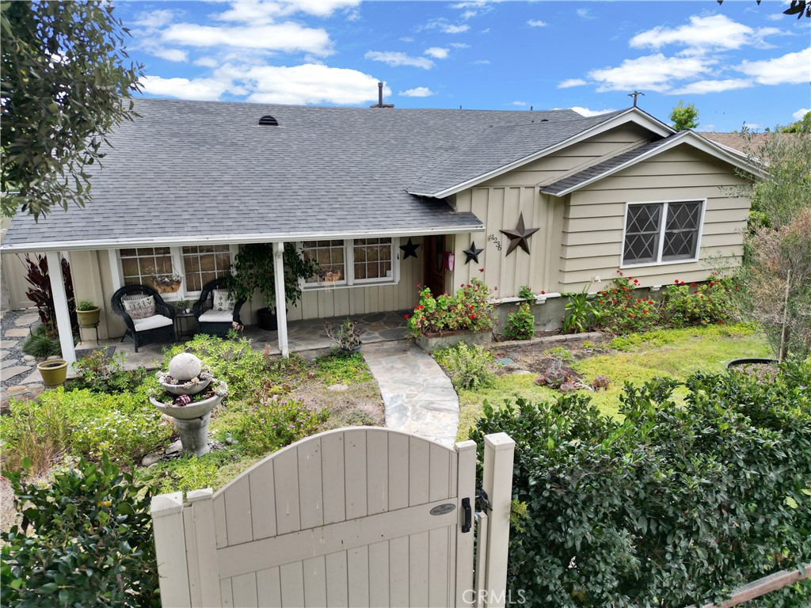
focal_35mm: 24
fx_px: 562
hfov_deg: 71.6
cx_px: 406
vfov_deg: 56.8
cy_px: 304
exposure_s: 1/1000
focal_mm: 6.72
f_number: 1.7
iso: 100
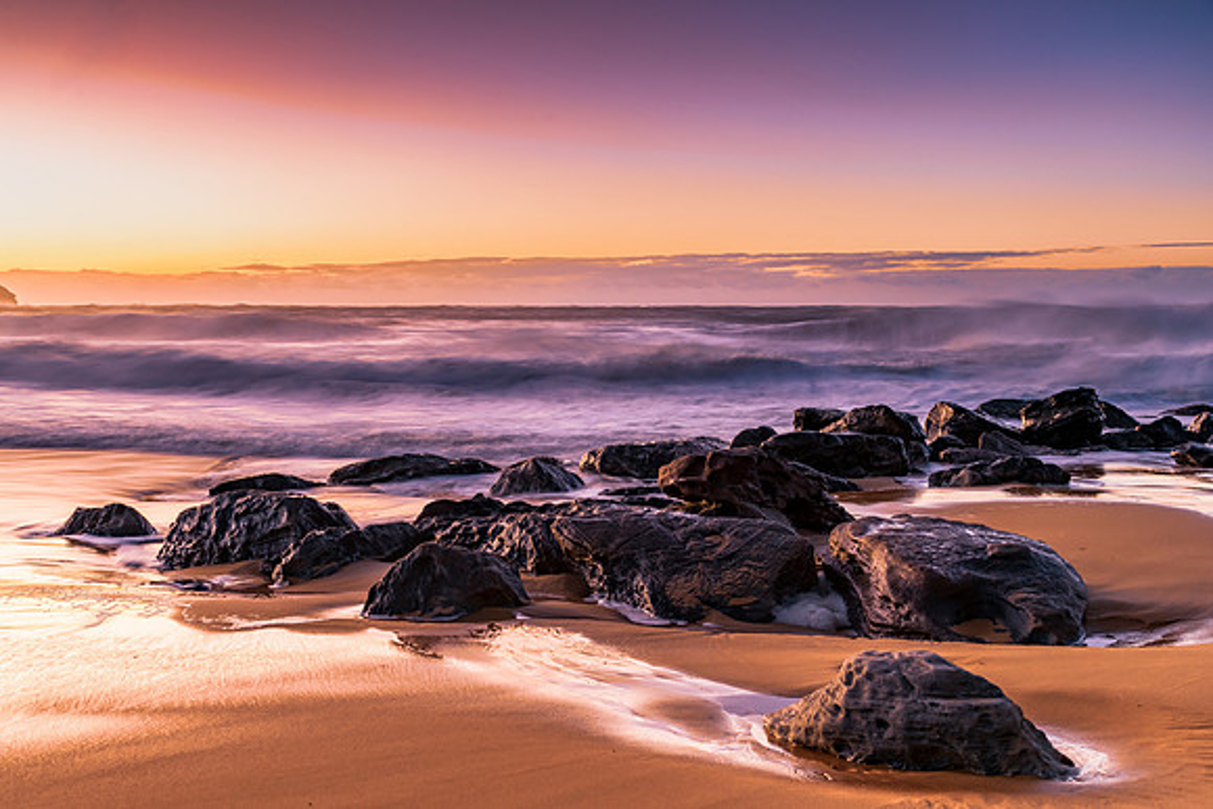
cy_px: 404
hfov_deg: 47.8
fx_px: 1369
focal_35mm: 41
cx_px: 606
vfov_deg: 32.9
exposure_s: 1.3
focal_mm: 40
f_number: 8
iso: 250
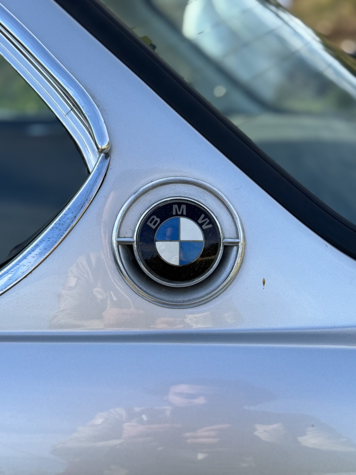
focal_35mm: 48
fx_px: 658
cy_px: 238
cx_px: 178
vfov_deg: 39.7
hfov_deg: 30.3
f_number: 1.78
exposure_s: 1/1172
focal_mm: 6.76
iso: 64
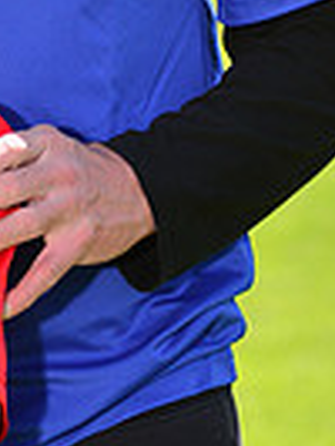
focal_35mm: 565
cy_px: -134
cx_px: -109
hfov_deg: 2.6
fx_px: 7279
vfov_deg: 3.5
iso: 200
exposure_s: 1/250
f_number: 8
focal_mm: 135
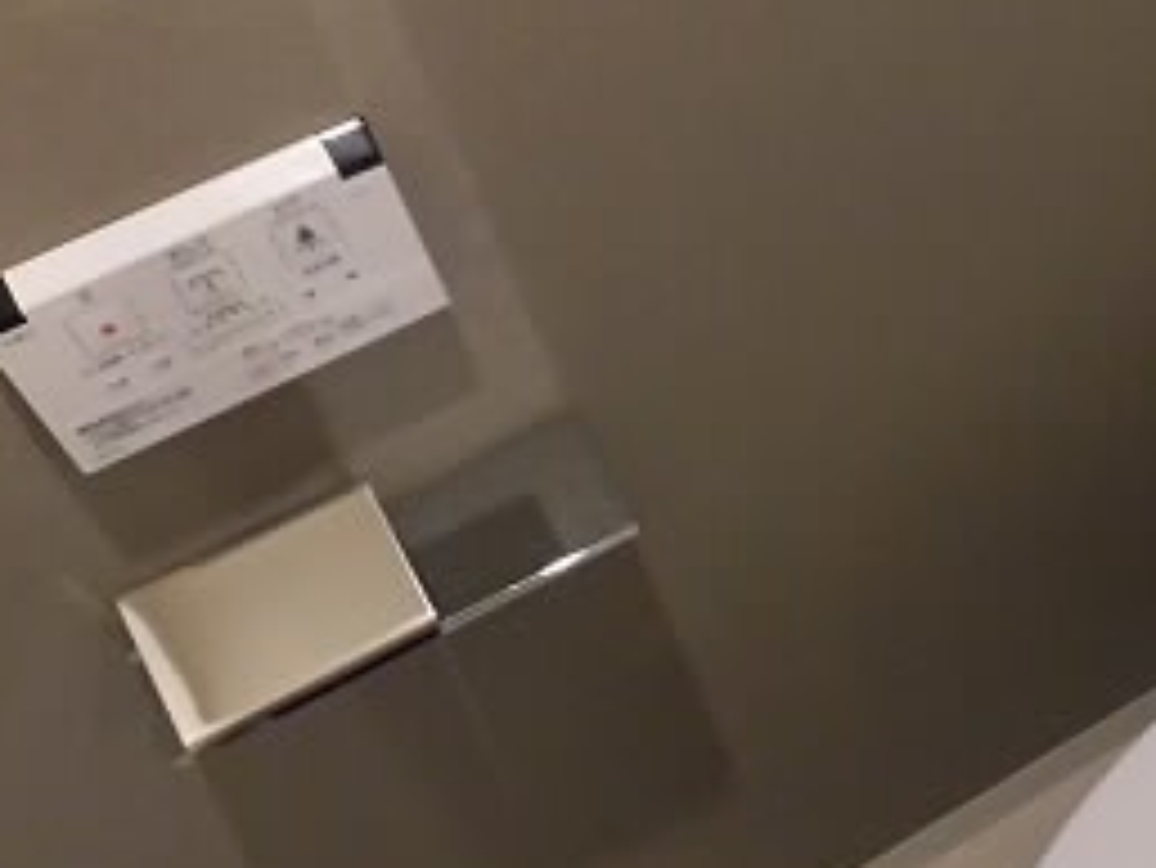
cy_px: 427
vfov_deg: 26.1
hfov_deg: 31.7
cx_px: 1160
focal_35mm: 56
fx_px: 1871
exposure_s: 1/30
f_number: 3.1
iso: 320
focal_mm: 4.3
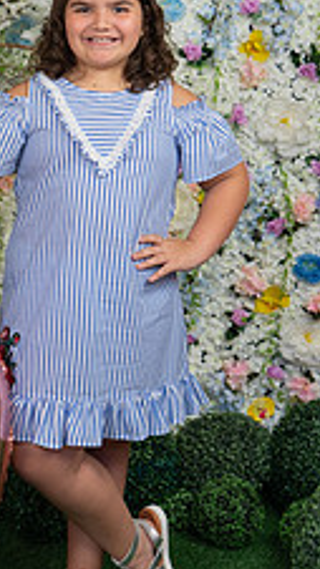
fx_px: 1132
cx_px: 76
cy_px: 252
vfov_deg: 28.2
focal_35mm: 75
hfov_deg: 16.0
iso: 800
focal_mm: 36
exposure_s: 1/125
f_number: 4.5
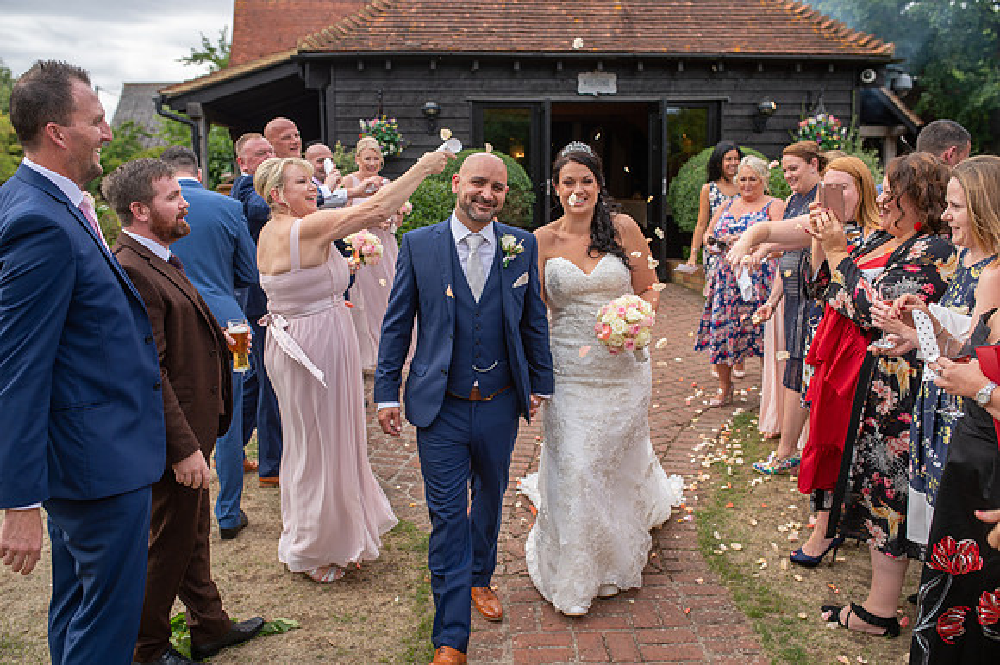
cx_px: 500
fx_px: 972
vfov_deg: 37.8
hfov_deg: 54.5
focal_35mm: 35
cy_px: 332
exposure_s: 1/500
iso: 100
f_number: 4
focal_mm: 35
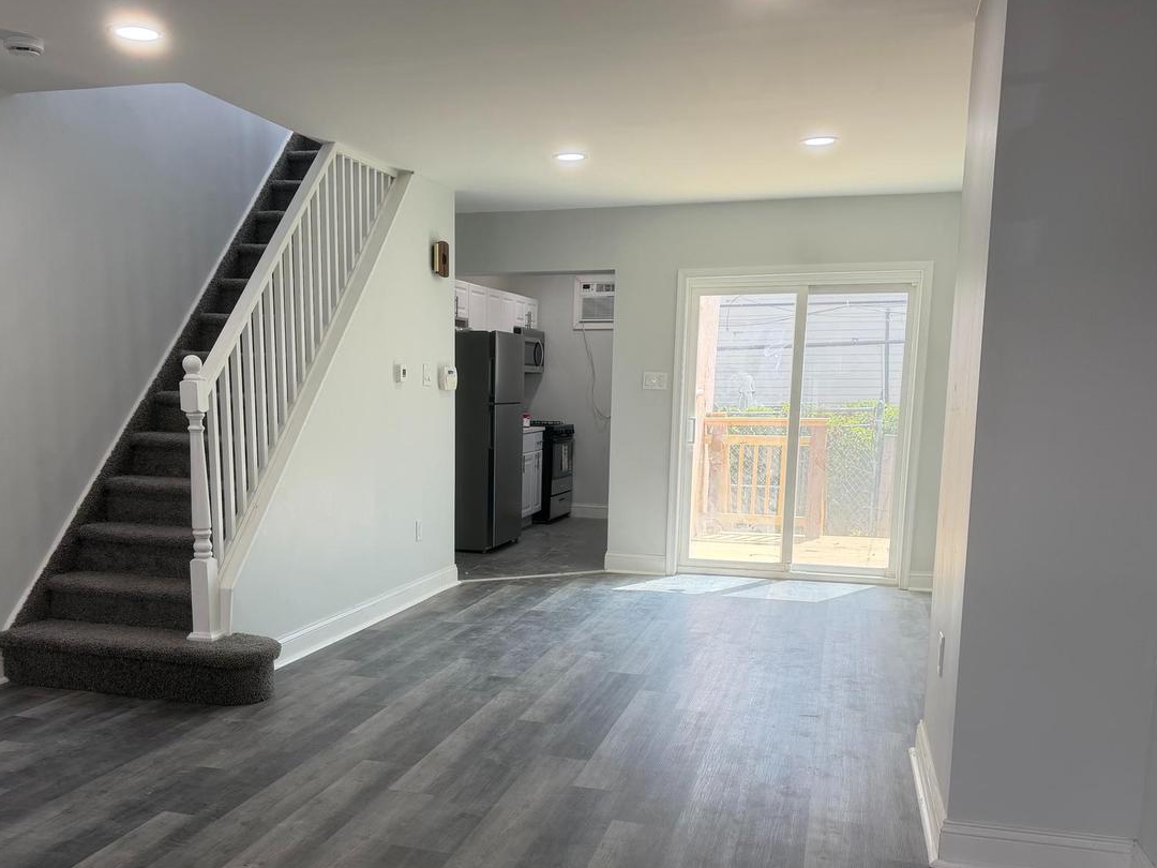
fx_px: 1070
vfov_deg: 43.8
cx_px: 491
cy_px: 549
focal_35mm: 32
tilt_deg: -9.5
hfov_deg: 56.6
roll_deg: +0.1
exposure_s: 1/317
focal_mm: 6.76
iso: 80
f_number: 1.78
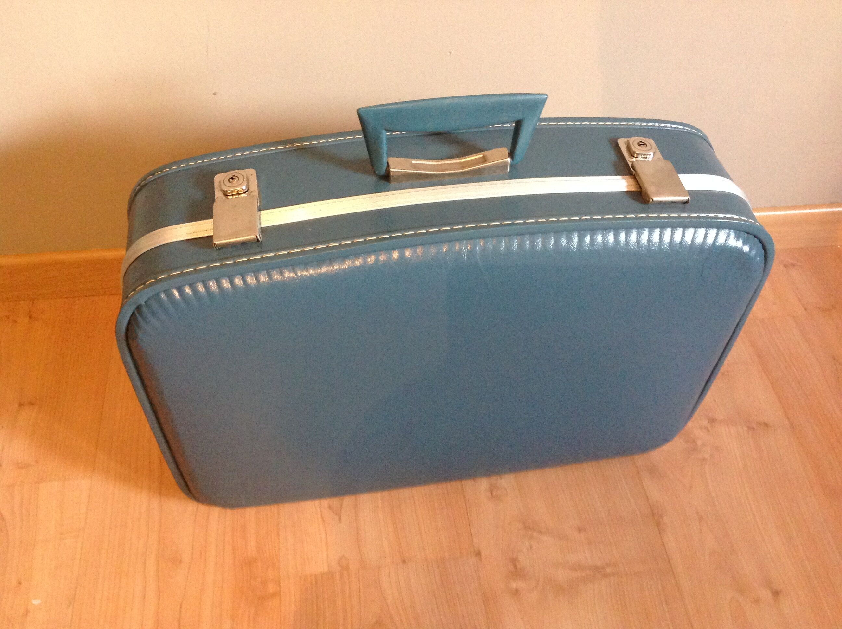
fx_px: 850
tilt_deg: -49.8
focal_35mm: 35
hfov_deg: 52.7
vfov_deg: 40.6
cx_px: 421
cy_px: 314
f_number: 2.4
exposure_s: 1/15
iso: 500
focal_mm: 4.28
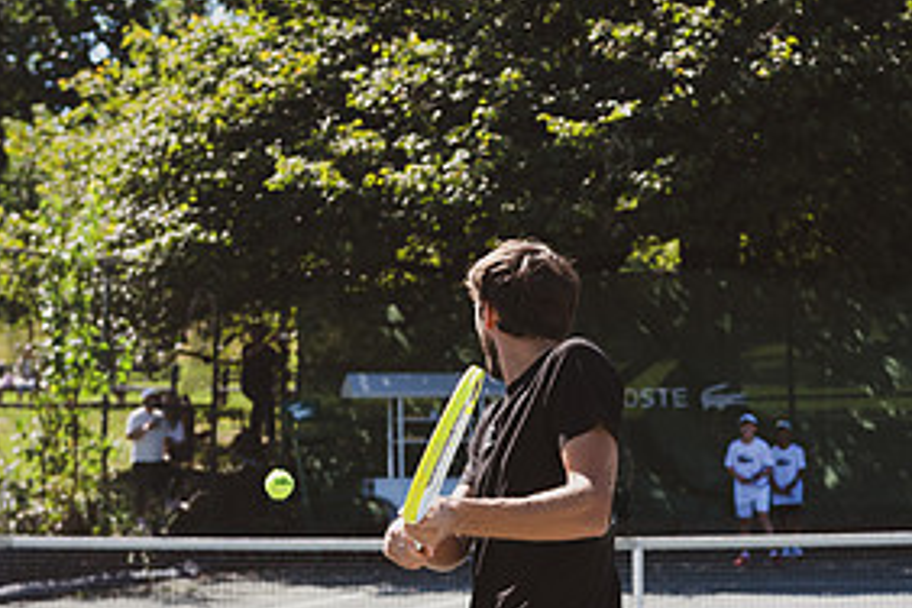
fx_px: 3394
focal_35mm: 134
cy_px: 494
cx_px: 644
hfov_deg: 15.3
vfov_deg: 10.2
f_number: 4
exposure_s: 1/800
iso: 200
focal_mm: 62
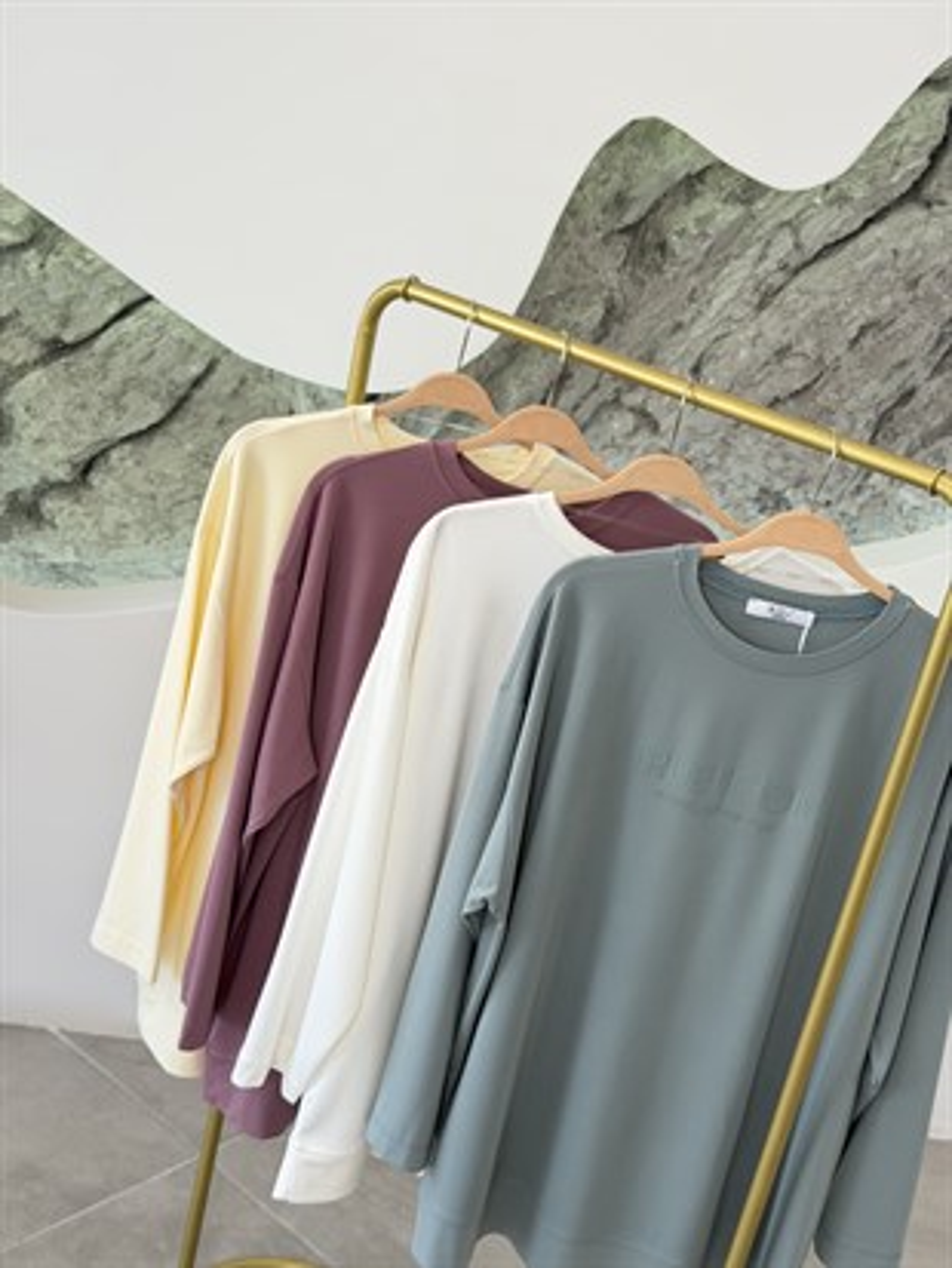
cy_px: 634
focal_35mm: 48
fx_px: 1759
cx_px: 476
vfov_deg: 39.6
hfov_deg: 30.3
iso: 50
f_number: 1.78
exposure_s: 1/121
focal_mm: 6.76
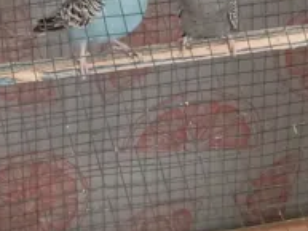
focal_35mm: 179
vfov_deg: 8.3
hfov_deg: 11.0
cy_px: 37
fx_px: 1594
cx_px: 196
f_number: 1.8
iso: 1160
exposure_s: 1/20
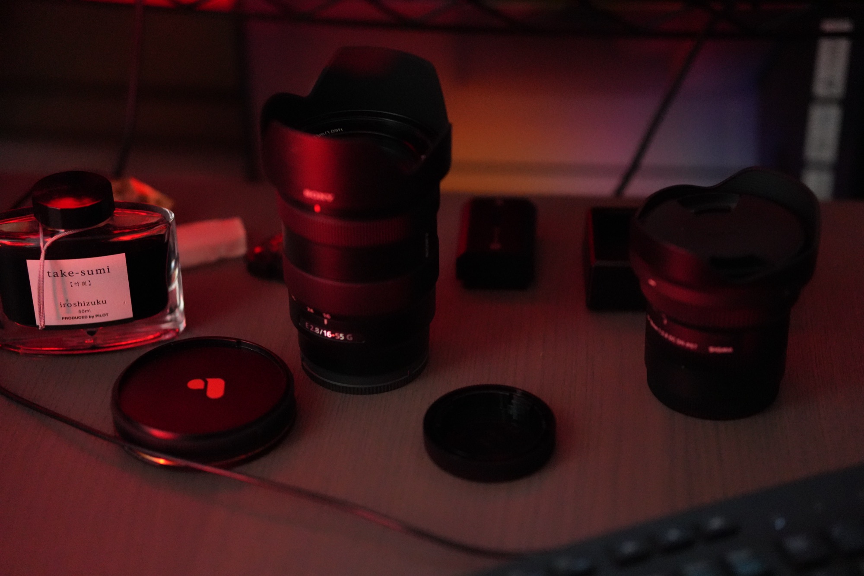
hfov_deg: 24.2
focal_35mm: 84
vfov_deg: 16.3
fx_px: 2016
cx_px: 432
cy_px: 288
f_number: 1.4
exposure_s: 1/100
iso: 6400
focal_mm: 56
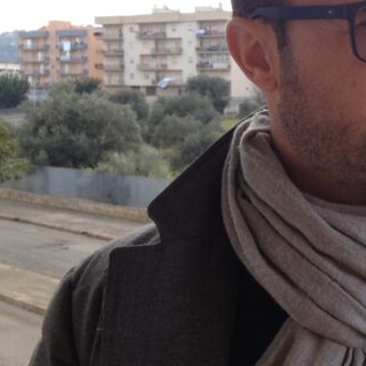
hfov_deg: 21.8
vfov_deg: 23.0
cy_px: 163
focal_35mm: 75
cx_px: 403
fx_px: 897
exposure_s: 1/317
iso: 50
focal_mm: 4.28
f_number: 2.4
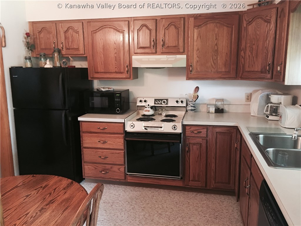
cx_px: 150
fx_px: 252
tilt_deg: -8.1
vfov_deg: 48.2
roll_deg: +0.2
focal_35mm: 29
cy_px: 113
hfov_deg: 61.7
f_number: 2.2
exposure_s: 1/10
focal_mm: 4.15
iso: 100
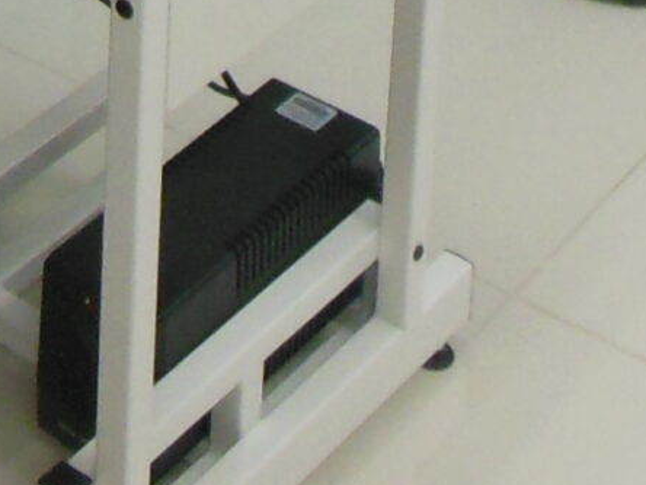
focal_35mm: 144
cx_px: -240
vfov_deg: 8.8
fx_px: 2687
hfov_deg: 13.1
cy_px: -883
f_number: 3.2
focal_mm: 4.5
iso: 400
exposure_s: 1/80
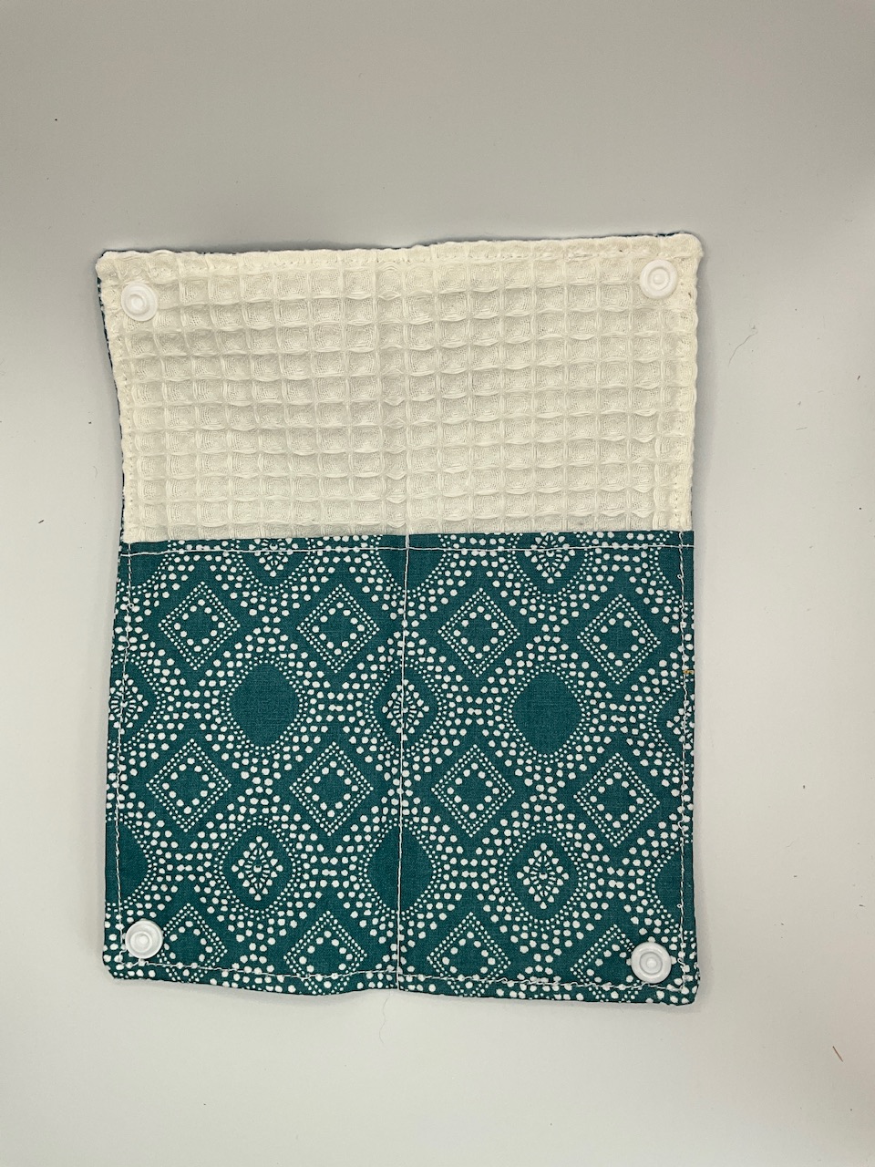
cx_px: 438
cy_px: 584
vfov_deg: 61.7
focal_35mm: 29
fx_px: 977
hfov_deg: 48.2
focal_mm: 3
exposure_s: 1/331
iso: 25
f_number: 1.8
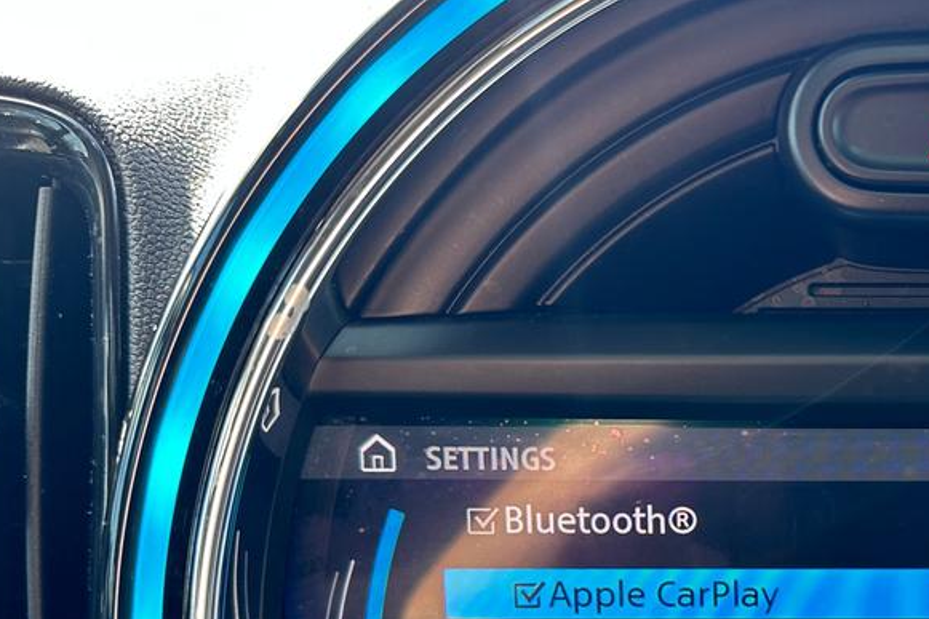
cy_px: 613
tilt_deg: -25.0
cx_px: 924
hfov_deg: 33.3
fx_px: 1419
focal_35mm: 55
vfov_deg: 23.6
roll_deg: -0.5
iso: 80
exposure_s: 1/93
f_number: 1.78
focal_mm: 6.86
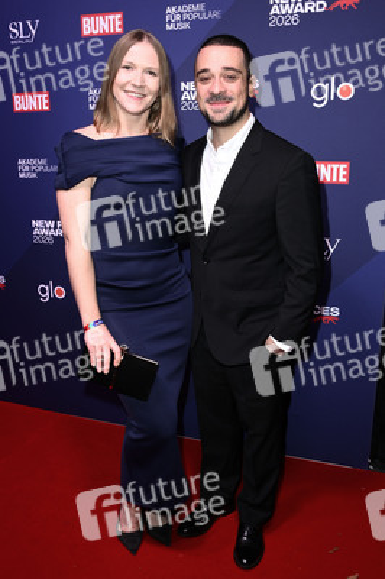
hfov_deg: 41.0
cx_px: 192
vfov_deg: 58.8
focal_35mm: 32
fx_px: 514
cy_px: 290
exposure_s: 1/250
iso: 1000
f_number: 5.6
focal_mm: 32
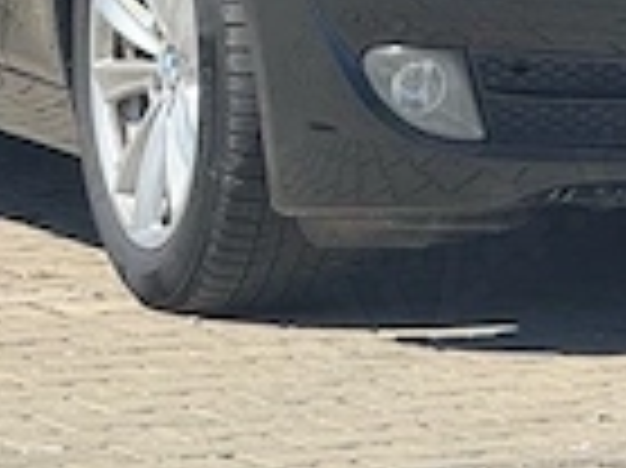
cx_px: 590
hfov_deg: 3.8
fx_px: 9341
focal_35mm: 517
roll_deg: -0.1
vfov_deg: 2.9
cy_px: -378
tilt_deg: -2.7
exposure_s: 1/700
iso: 50
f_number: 2.8
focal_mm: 15.66
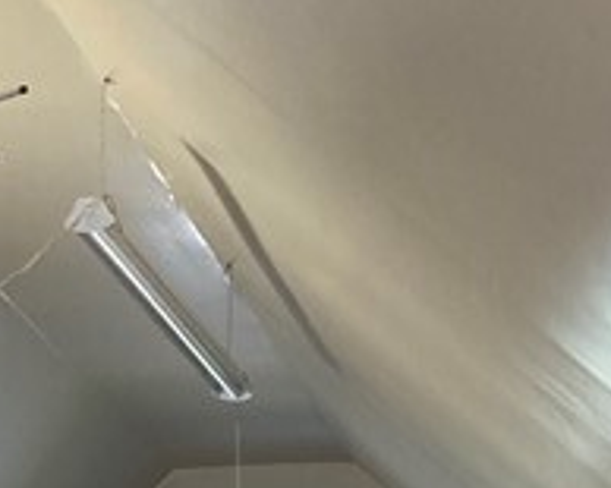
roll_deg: +0.1
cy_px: 1401
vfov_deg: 9.0
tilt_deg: -4.7
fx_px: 2603
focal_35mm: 144
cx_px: 324
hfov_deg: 13.4
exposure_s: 1/60
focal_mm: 3.99
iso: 125
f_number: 1.8
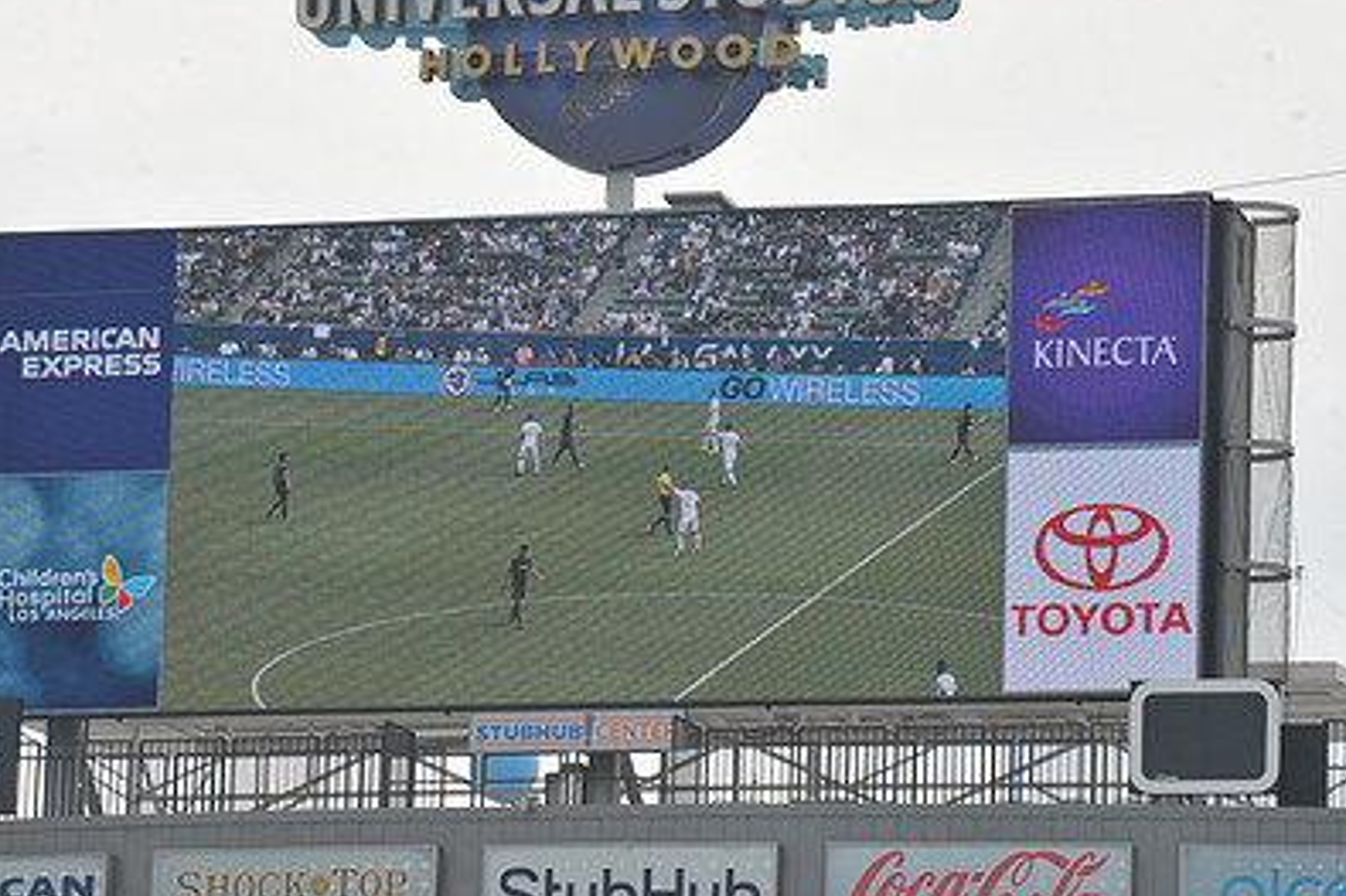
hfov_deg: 7.4
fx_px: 10427
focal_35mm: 279
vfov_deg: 4.9
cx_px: 596
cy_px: 446
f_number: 11
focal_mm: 190
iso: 320
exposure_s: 1/500
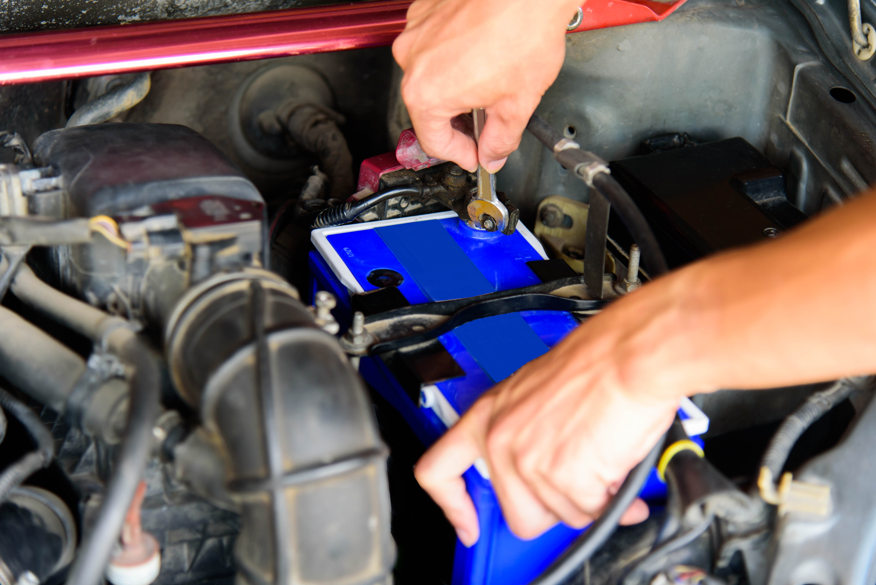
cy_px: 292
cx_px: 438
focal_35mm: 75
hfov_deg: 27.0
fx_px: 1826
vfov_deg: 18.2
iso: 400
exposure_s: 1/80
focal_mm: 75
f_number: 4
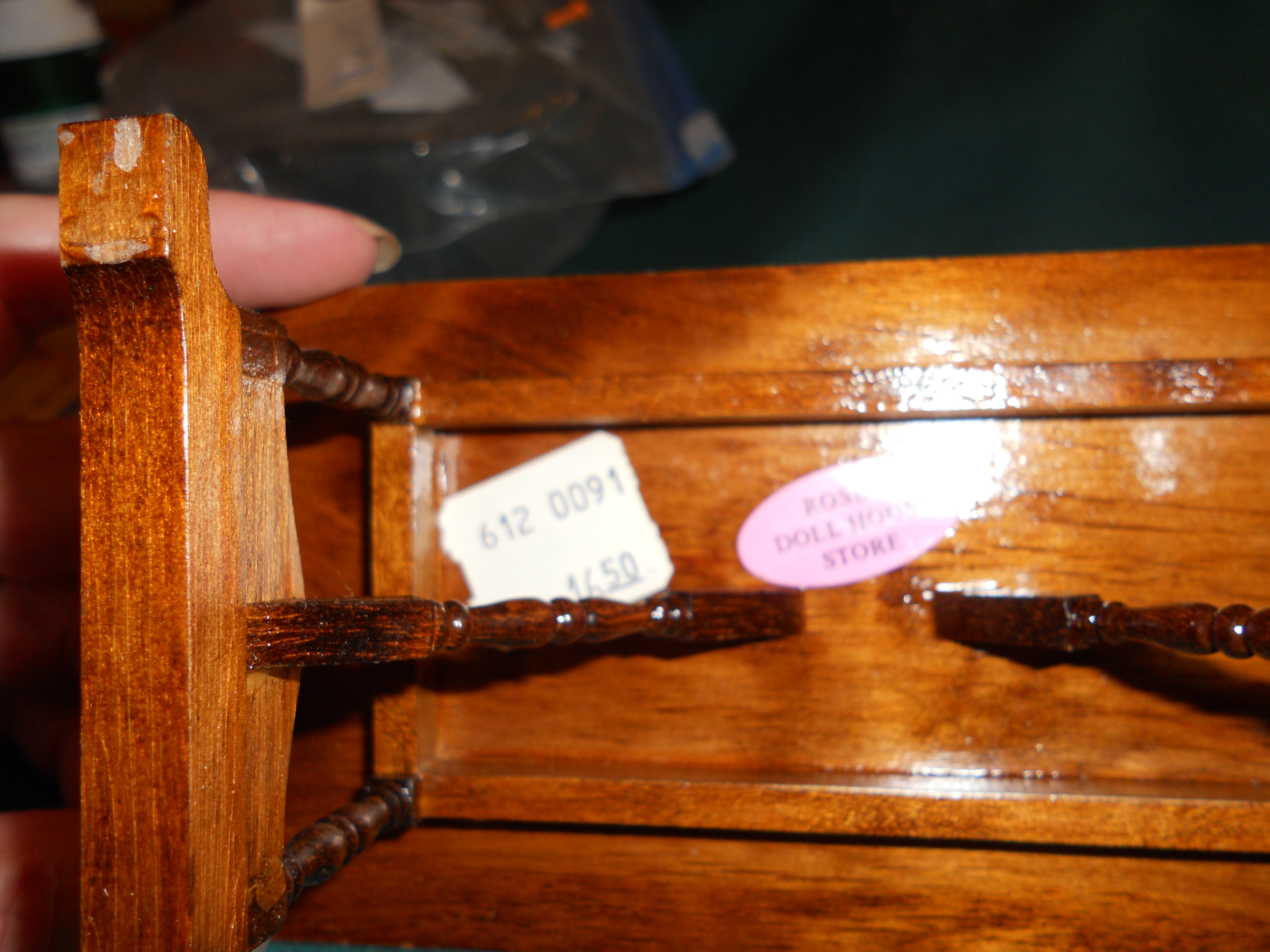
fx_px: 1174
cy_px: 476
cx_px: 635
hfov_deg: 56.8
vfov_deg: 44.2
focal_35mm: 32
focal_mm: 5.8
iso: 80
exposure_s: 1/25
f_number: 8.8
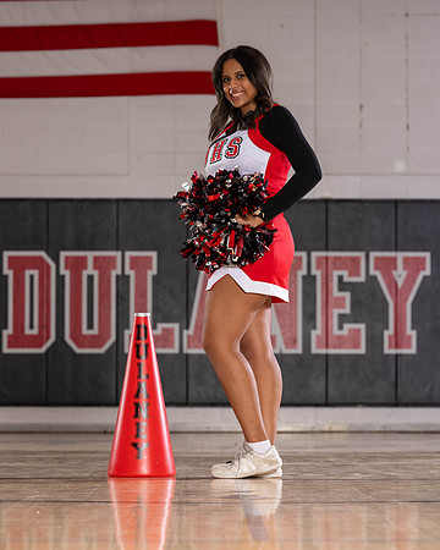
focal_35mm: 136
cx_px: 231
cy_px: 246
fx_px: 2217
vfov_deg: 14.1
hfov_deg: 11.3
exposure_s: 1/200
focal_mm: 86
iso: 125
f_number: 4
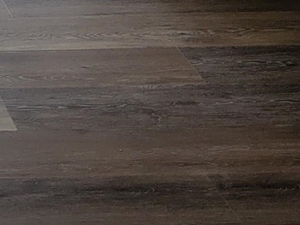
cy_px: -325
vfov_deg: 9.1
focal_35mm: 146
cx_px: -290
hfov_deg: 12.1
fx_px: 1265
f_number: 1.8
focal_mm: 5.4
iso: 40
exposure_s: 1/191
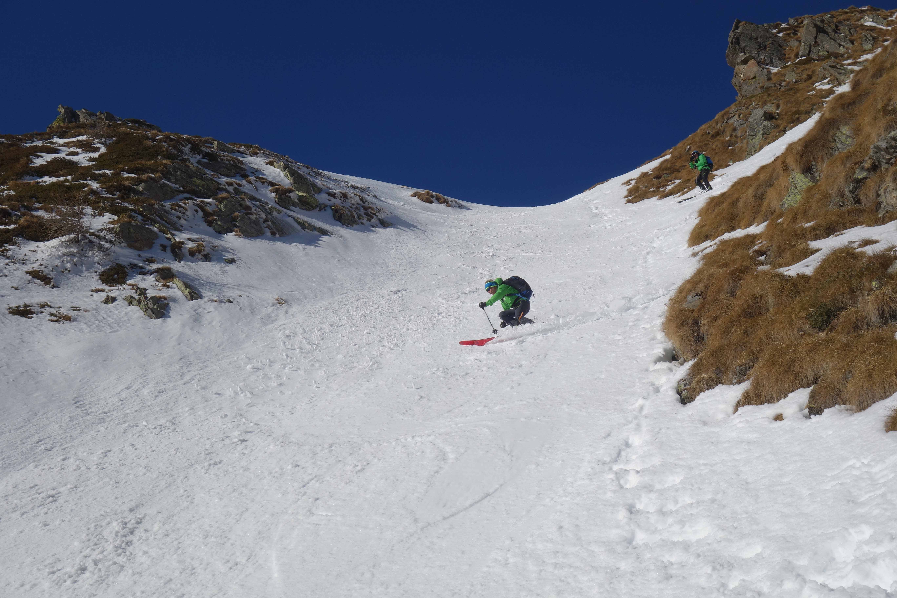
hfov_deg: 40.3
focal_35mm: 49
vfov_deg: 27.5
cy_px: 299
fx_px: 1221
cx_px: 448
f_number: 8
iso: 125
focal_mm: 18.02
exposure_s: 1/800
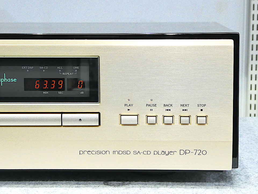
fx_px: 626
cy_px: 97
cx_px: 129
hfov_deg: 23.3
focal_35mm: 84
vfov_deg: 17.6
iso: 1600
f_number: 6.3
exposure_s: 1/40
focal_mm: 15
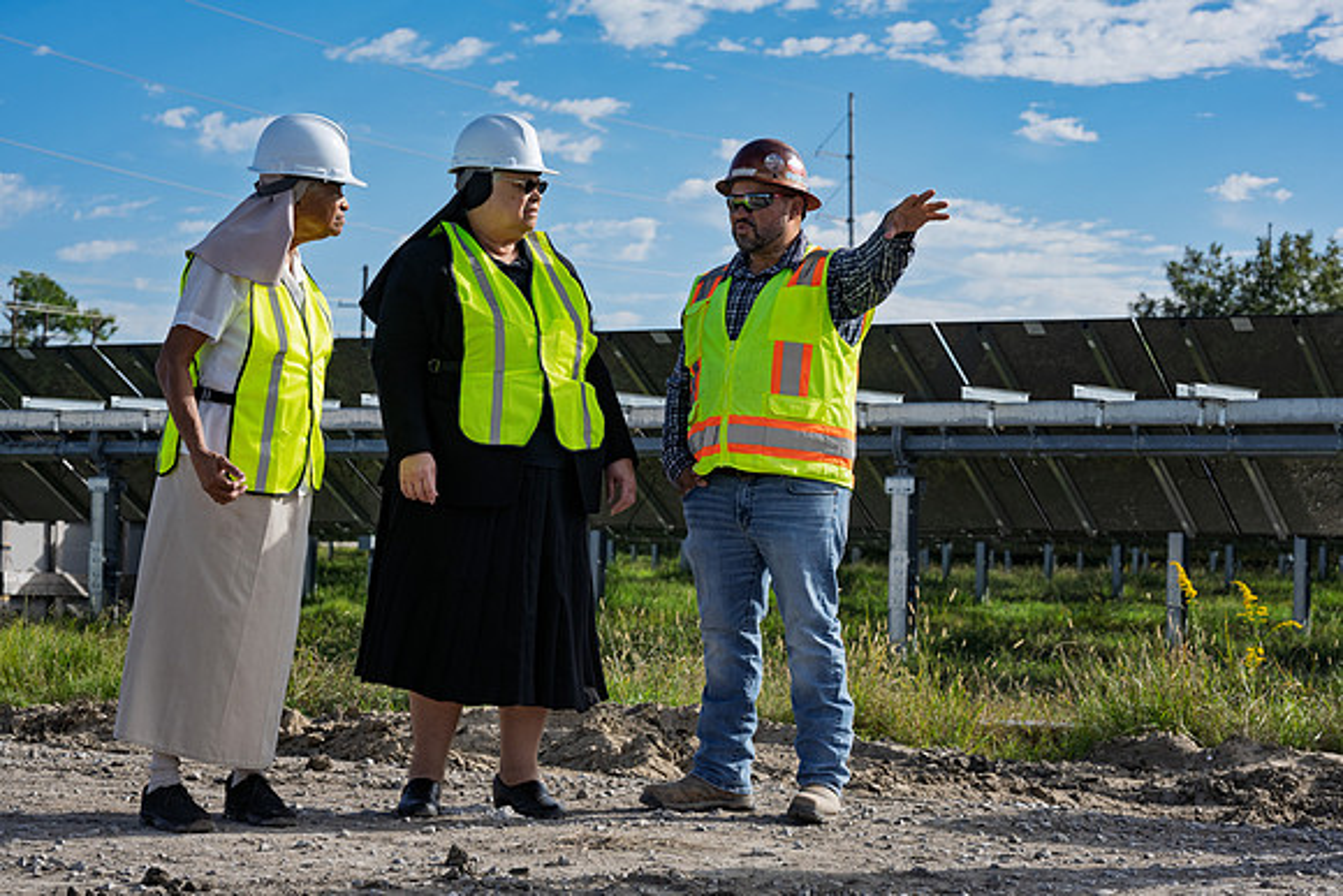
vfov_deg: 16.1
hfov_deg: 23.9
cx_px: 672
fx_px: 3172
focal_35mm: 85
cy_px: 448
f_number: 8
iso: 200
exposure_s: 1/1000
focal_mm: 85
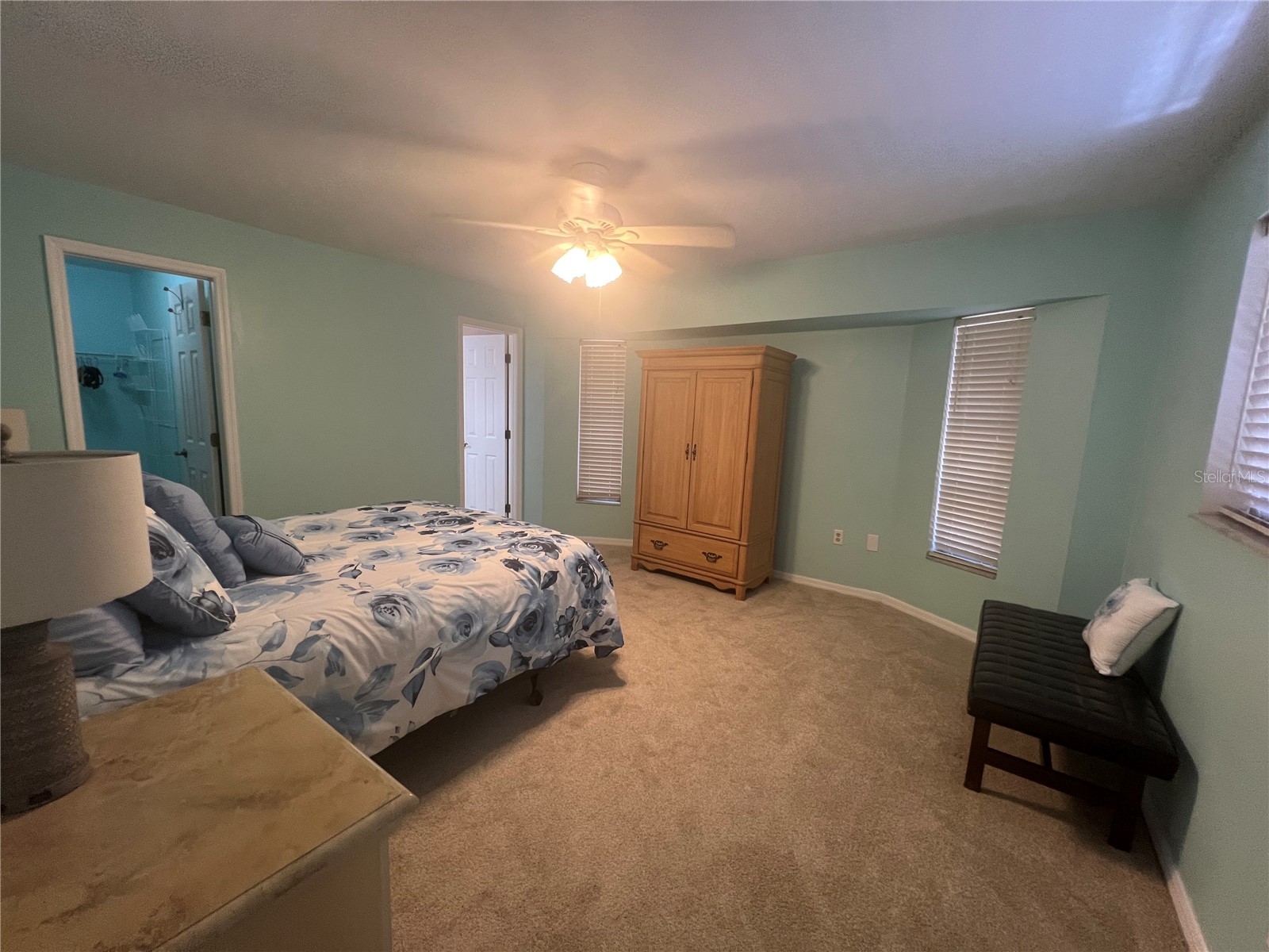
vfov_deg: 89.9
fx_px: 477
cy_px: 476
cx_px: 634
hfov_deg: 106.2
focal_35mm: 13
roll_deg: -1.8
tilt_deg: -8.7
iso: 200
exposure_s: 1/60
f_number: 1.8
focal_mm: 1.57
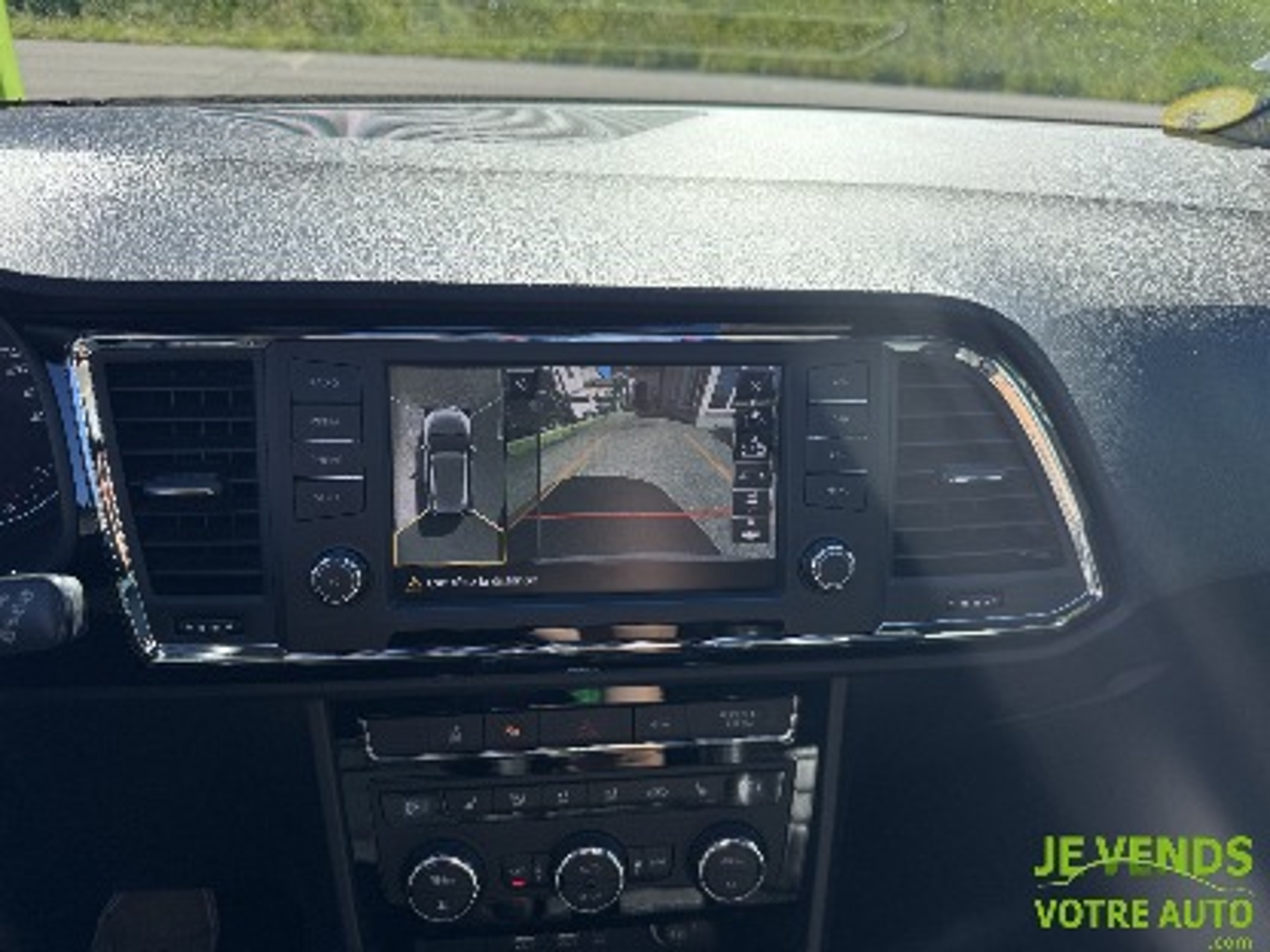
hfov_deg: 71.6
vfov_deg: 56.8
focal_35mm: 24
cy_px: 476
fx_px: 881
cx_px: 635
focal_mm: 6.76
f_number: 1.78
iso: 80
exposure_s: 1/1238
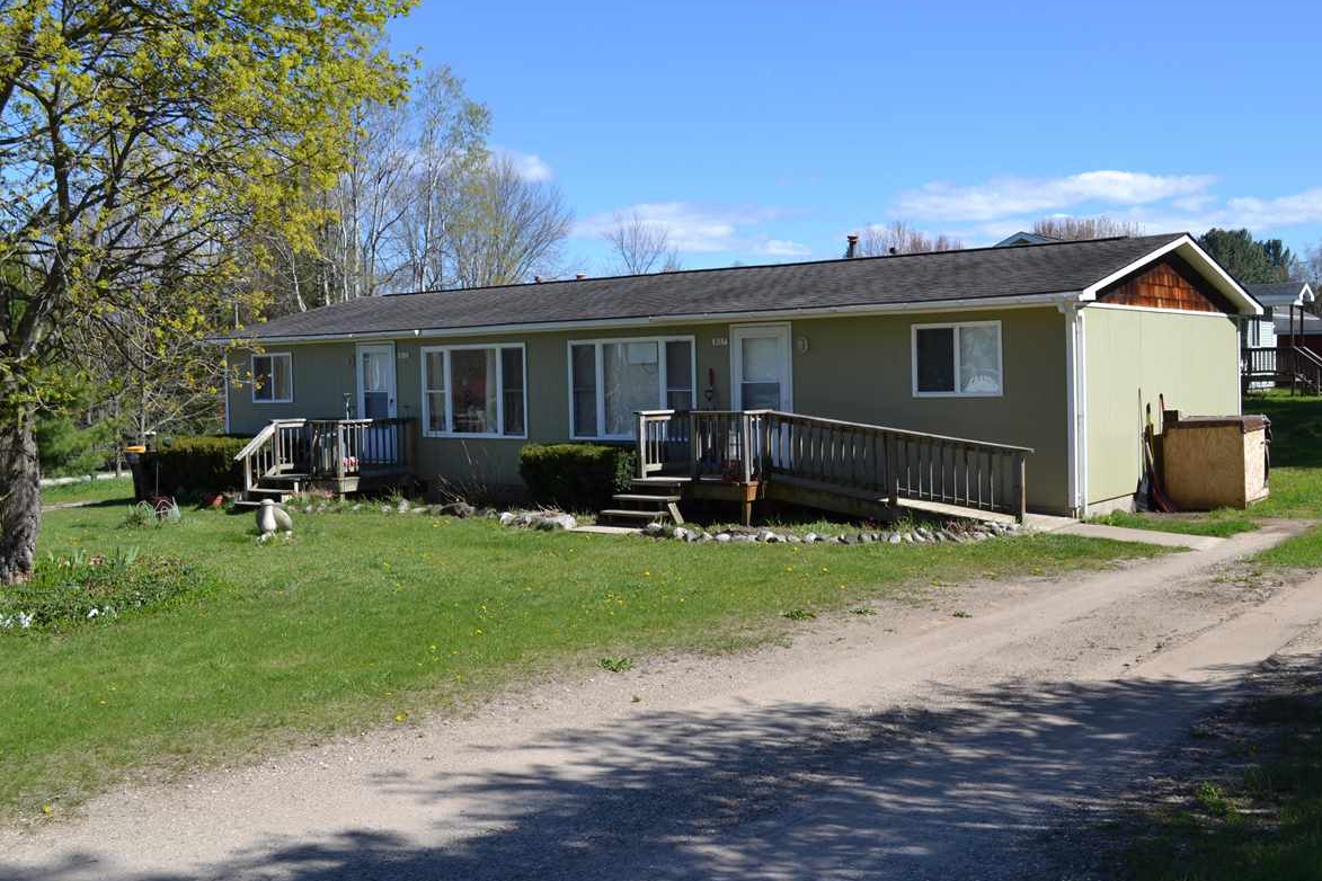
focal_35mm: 36
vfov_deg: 36.9
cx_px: 685
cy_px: 414
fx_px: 1322
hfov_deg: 53.1
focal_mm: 22
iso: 100
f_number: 8
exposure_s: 1/250
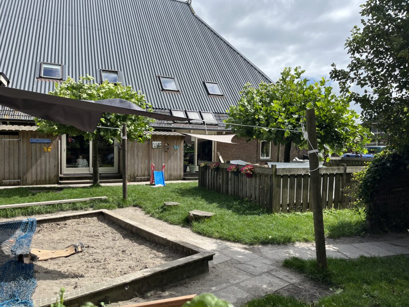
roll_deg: -0.8
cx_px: 204
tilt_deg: -1.4
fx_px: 307
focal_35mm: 26
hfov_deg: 67.3
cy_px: 154
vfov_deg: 53.1
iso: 50
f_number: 1.6
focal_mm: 5.1
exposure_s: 1/2358
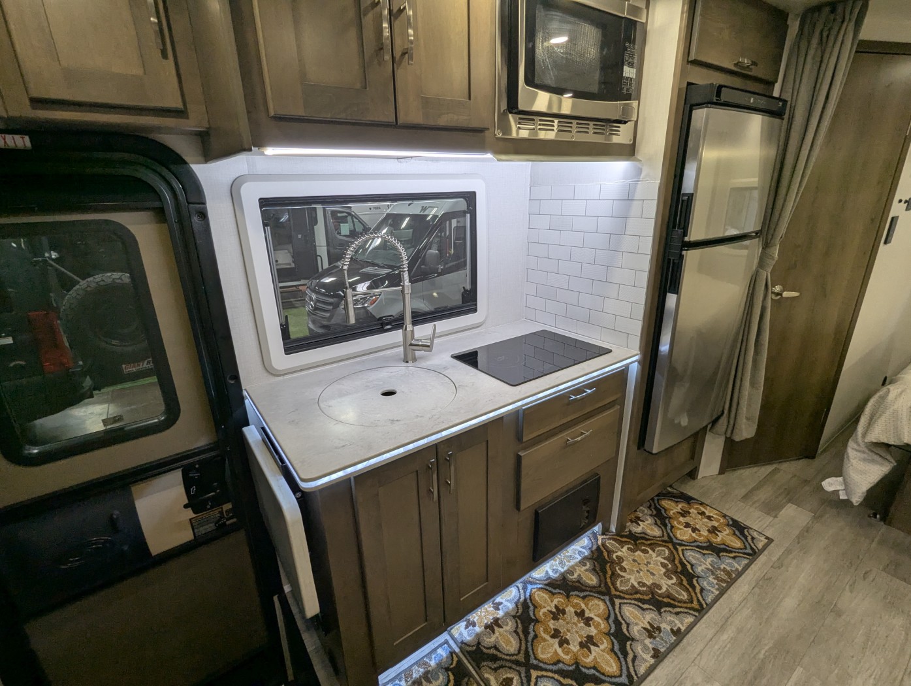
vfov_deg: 78.2
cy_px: 343
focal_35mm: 16
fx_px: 422
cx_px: 456
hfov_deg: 94.4
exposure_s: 1/91.7
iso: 108
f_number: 2.2
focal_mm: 2.35
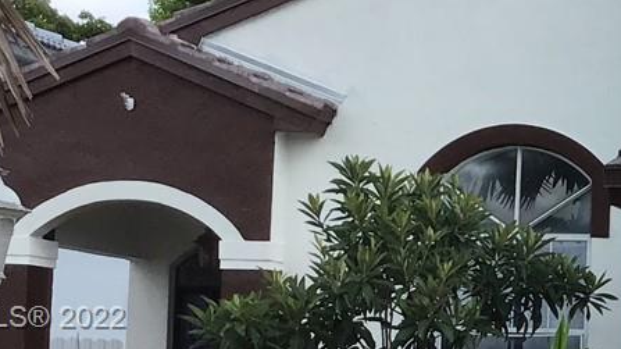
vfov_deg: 10.0
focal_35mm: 121
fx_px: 1992
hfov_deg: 16.8
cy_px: 320
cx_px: 792
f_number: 2.4
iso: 25
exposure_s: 1/776
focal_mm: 3.3
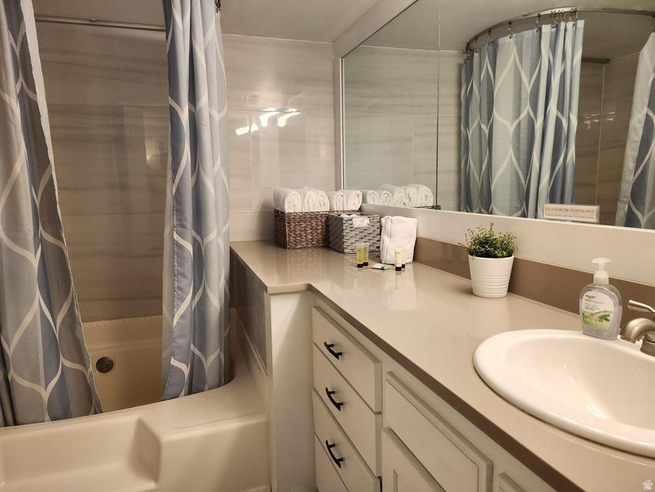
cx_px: 328
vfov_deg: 56.8
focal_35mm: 24
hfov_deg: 71.6
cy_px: 246
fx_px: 454
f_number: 1.8
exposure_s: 1/120
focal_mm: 5
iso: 200
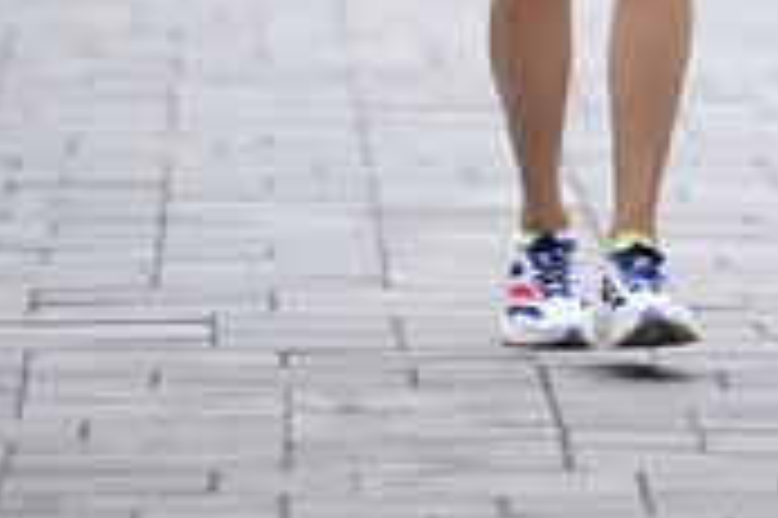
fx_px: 13731
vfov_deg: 2.1
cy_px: -577
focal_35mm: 636
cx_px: 740
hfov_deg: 3.2
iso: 640
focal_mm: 200
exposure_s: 1/2000
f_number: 2.8
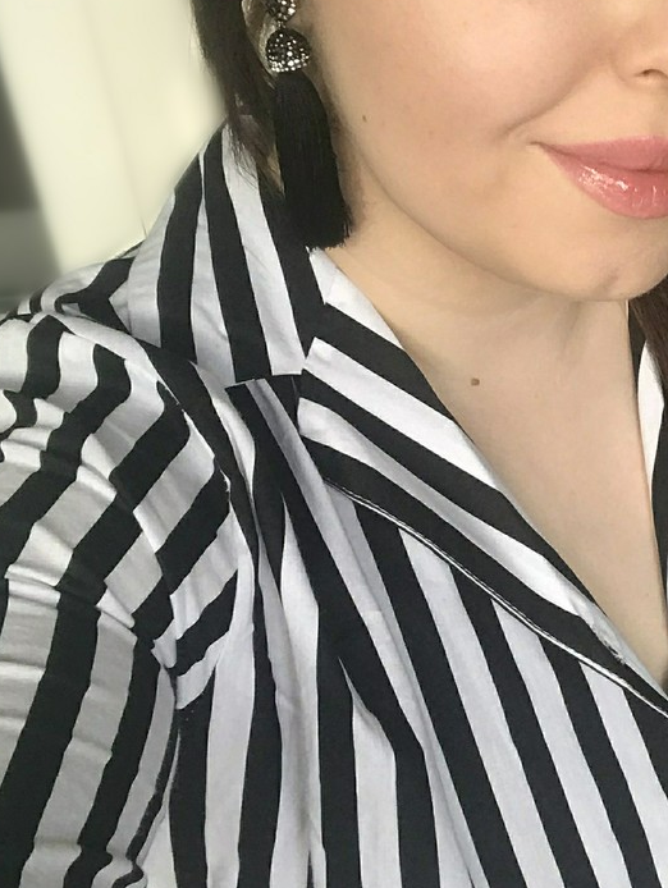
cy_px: 329
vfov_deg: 32.5
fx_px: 1515
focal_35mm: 59
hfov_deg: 24.4
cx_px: 558
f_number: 2.2
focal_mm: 2.87
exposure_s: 1/33
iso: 32
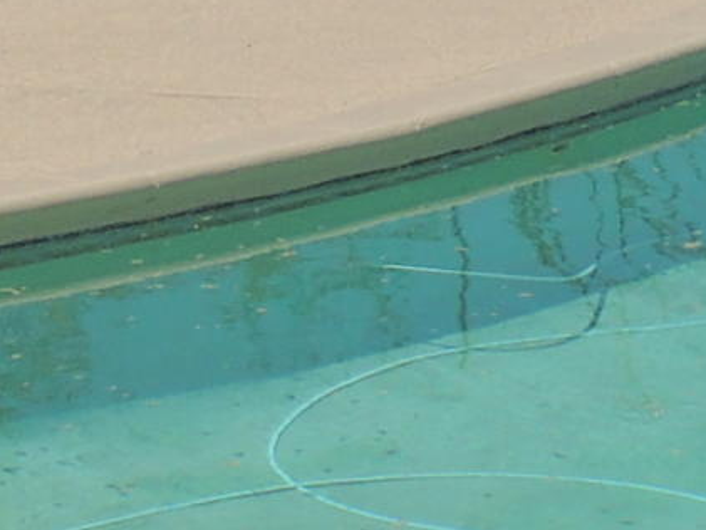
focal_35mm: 235
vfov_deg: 6.3
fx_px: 4794
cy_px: 431
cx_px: 1467
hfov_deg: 8.0
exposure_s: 1/1250
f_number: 4
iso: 100
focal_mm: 5.8
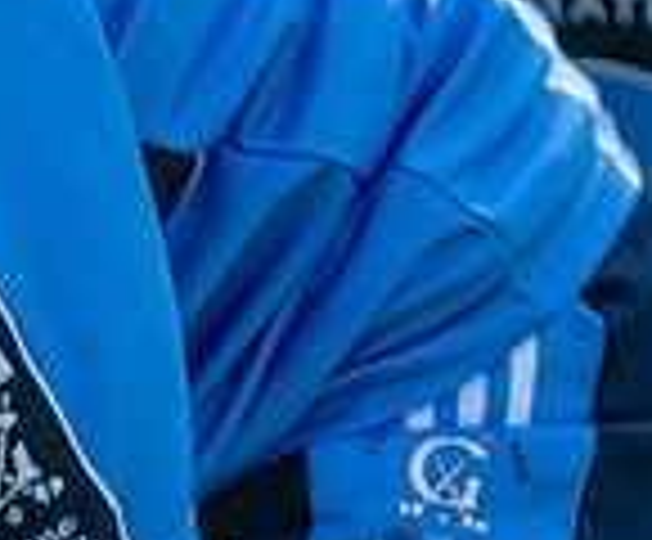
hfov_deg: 1.0
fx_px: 37905
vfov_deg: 0.8
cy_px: 819
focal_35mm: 1938
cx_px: -403
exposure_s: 1/1600
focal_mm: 300
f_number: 2.8
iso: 100
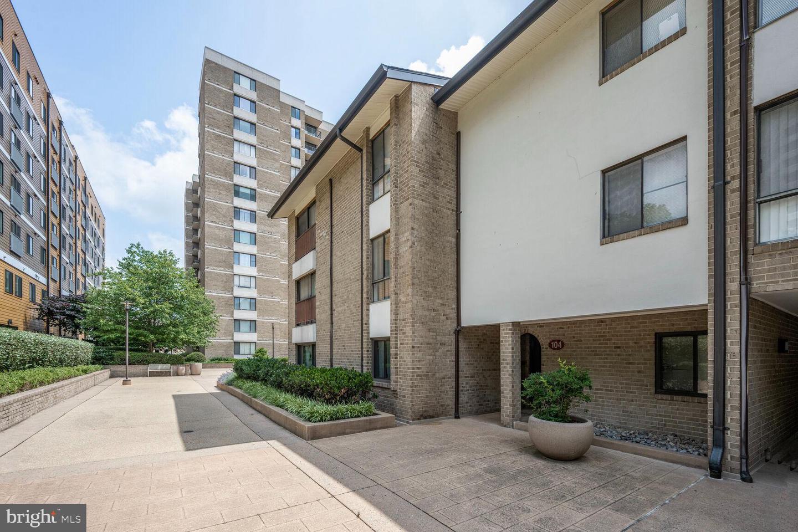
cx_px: 399
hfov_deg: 100.4
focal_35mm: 15
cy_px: 266
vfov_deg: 77.3
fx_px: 332
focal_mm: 15
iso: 200
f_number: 9
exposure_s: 1/250
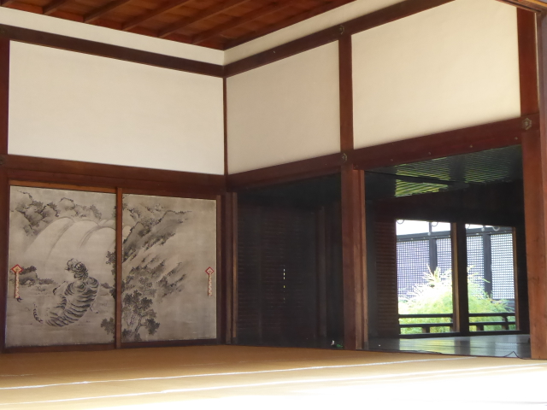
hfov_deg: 32.2
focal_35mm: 60
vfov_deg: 24.4
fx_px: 948
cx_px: 274
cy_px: 205
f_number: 4.2
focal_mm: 10.3
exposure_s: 1/125
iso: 800
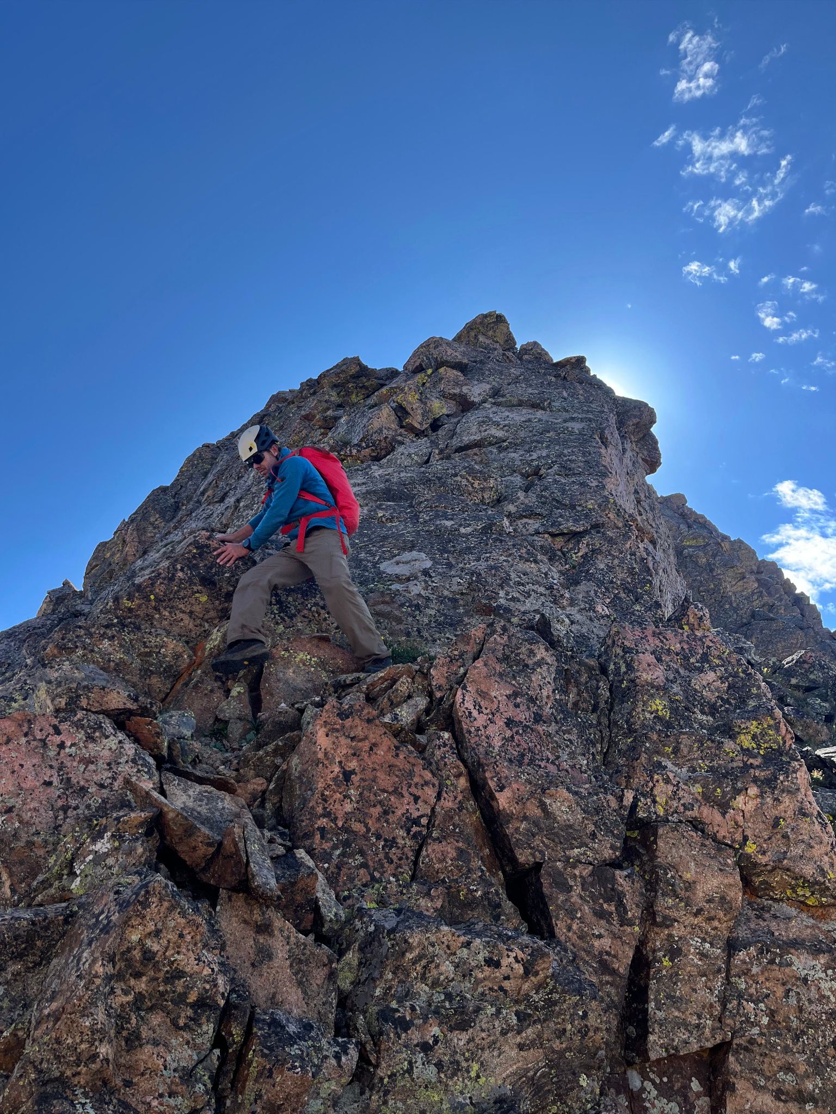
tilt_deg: +23.7
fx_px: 837
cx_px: 418
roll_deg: +0.4
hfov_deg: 53.1
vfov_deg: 67.3
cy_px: 557
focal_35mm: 26
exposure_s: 1/2358
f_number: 1.6
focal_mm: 5.1
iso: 50
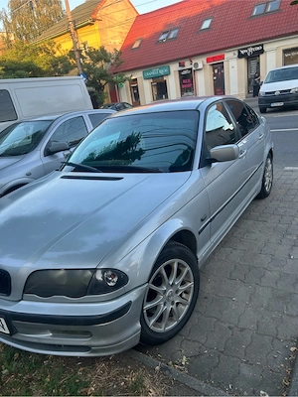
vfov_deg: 67.3
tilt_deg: -18.3
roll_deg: +10.1
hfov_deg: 53.1
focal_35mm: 26
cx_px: 149
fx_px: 298
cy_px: 198
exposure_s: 1/127
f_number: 1.5
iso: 32
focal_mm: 5.7
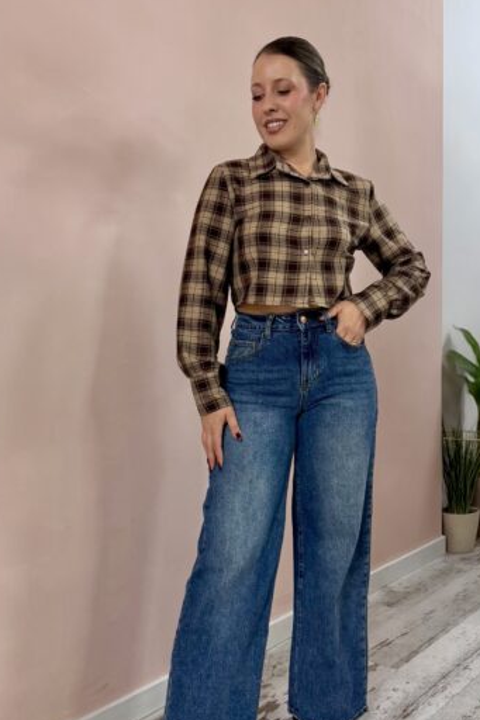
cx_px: 241
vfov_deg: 69.4
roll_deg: +1.2
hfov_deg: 49.5
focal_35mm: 26
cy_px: 361
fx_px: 520
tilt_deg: -2.4
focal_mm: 6.76
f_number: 1.78
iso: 125
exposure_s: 1/100
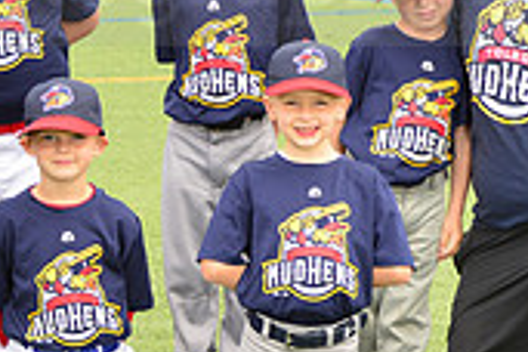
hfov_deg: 6.1
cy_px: -45
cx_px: 77
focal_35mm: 339
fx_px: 4972
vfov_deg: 4.0
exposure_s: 1/200
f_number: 8
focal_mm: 100
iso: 250
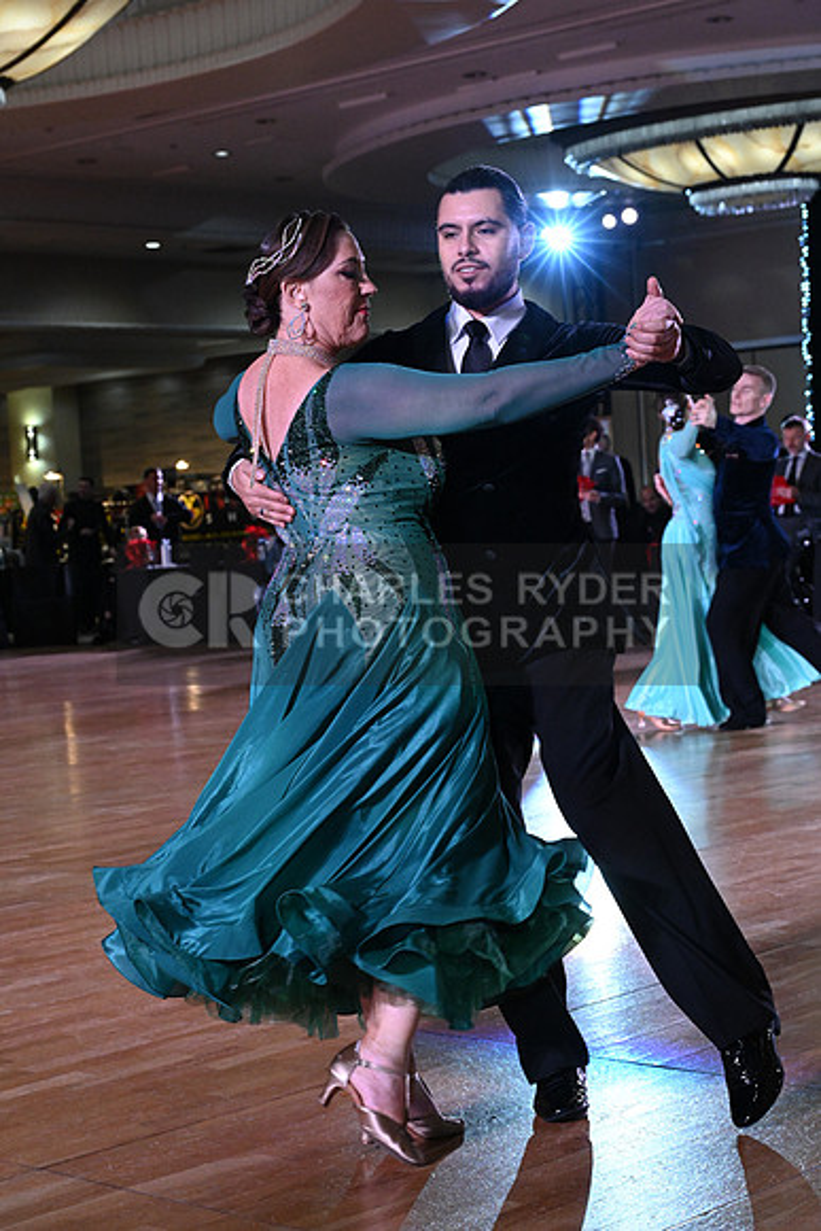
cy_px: 616
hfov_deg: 20.9
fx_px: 2222
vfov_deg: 31.0
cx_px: 410
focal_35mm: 65
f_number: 7.1
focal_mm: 65
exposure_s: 1/320
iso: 5000
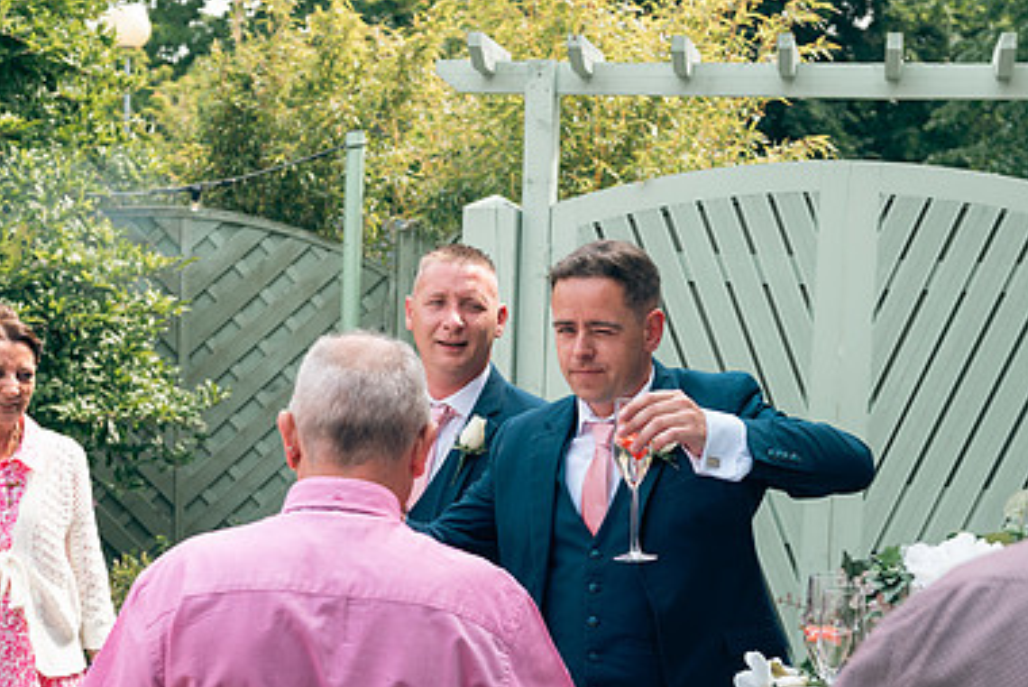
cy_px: 507
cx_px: 587
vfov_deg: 23.2
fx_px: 1657
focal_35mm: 58
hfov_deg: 34.4
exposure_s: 1/200
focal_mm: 38
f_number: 5
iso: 100
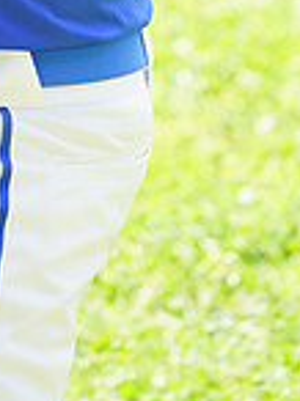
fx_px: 8008
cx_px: -217
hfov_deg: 2.1
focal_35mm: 691
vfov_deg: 2.9
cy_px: -387
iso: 200
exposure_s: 1/200
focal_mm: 181
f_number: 6.3
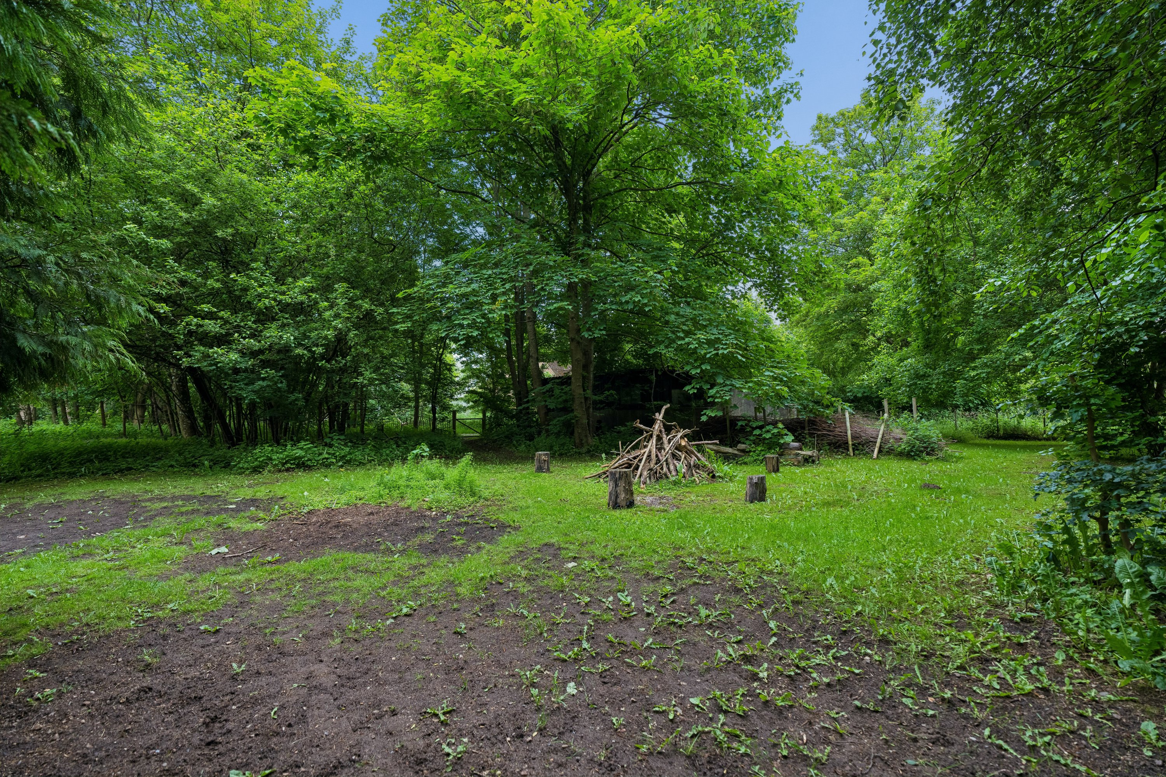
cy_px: 388
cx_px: 583
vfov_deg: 73.7
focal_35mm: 16
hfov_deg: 96.7
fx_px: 518
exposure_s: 1/400
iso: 500
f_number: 4
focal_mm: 16
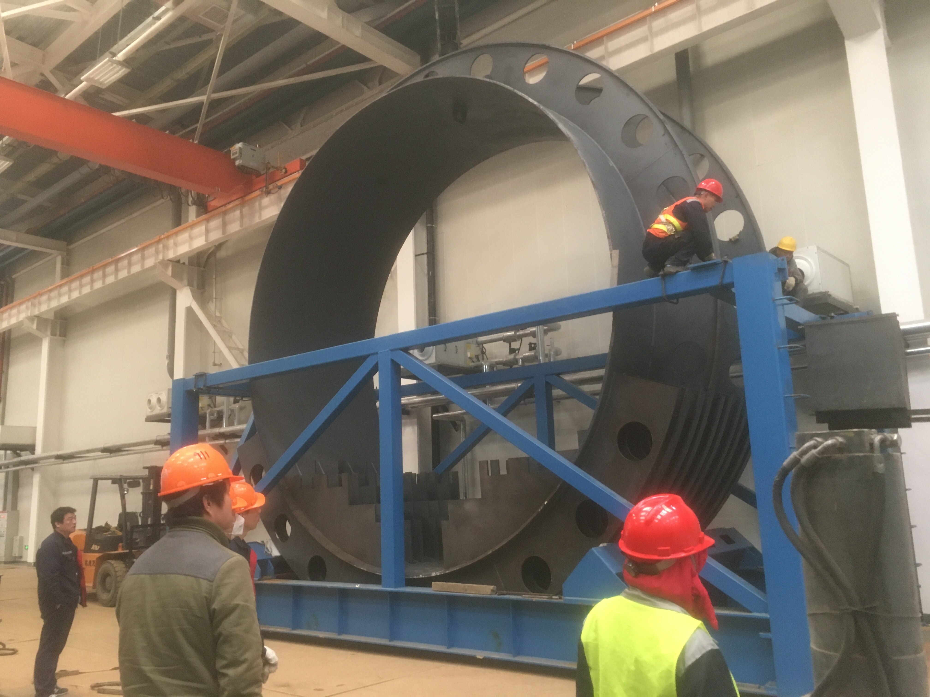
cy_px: 348
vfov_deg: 48.2
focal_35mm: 29
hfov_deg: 61.7
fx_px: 779
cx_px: 465
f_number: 2.2
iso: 160
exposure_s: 1/33
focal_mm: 4.15
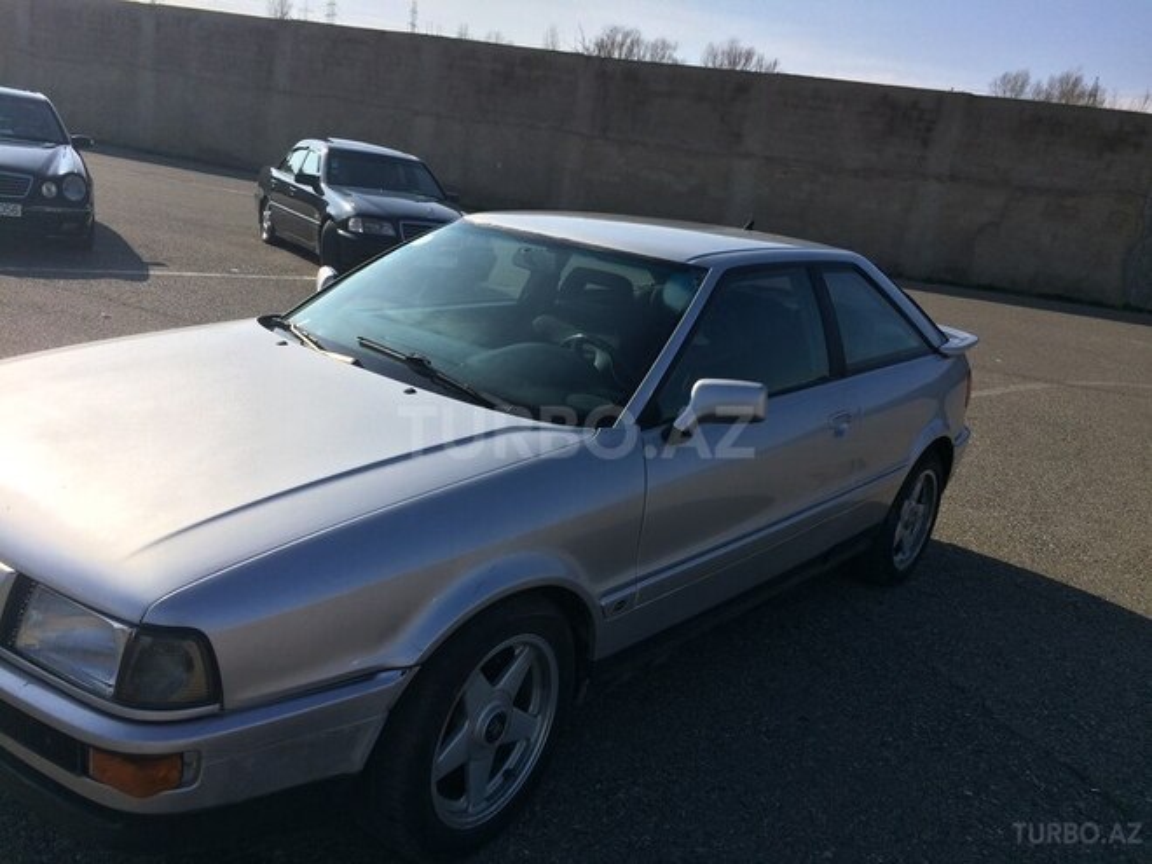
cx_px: 576
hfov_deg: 61.7
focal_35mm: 29
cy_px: 432
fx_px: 965
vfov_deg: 48.2
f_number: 2.2
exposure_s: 1/3165
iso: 32
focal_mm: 4.15
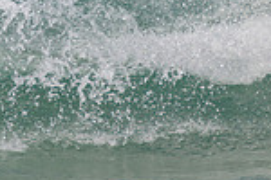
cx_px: -62
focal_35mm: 3875
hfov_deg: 0.5
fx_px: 29168
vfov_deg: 0.4
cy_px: -51
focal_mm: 1000
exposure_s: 1/250
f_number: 11
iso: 125
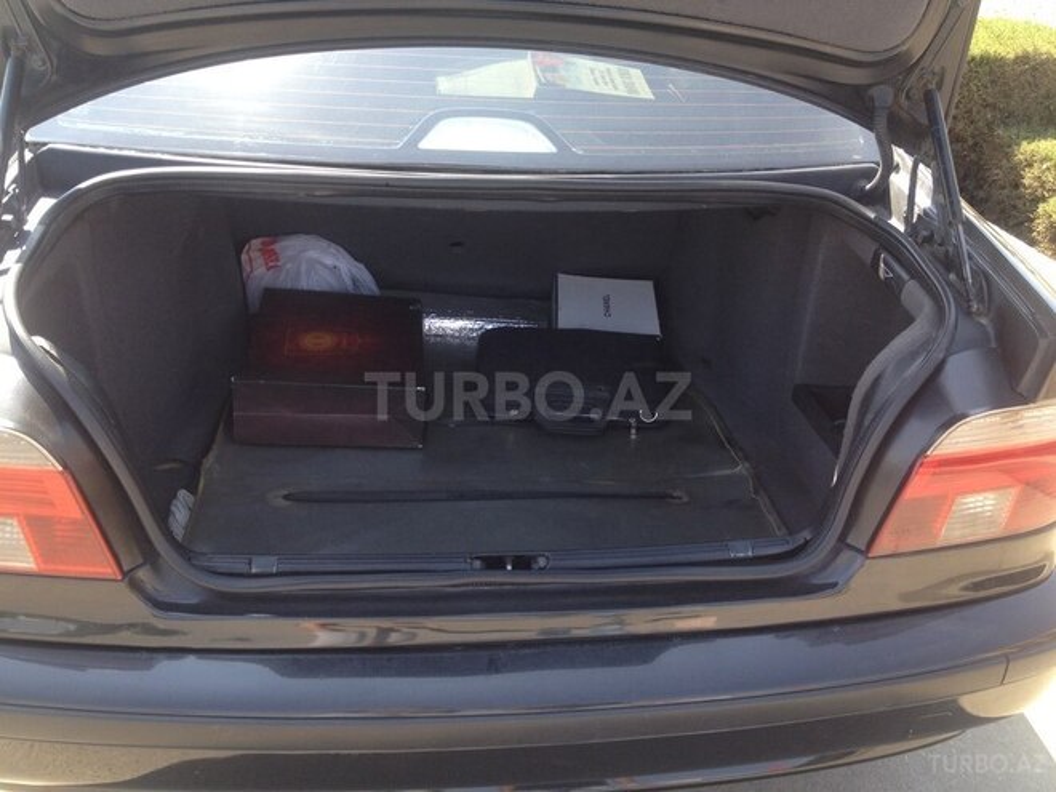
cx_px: 528
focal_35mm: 35
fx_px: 1068
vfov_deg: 40.7
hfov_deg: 52.6
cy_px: 396
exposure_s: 1/202
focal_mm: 4.28
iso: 50
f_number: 2.4
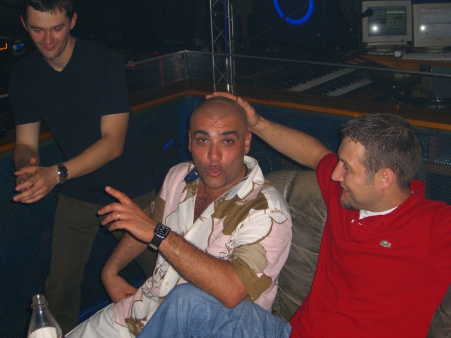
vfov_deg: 25.7
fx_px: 743
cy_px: 169
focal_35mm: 57
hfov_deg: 33.8
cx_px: 226
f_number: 3.6
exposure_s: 1/60
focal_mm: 11.8
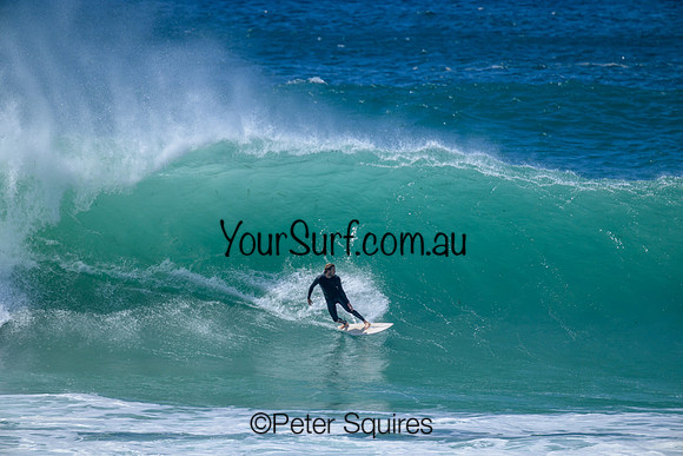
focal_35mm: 560
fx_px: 10626
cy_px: 228
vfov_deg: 2.5
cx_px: 342
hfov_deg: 3.7
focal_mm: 560
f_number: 8
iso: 500
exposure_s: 1/2000
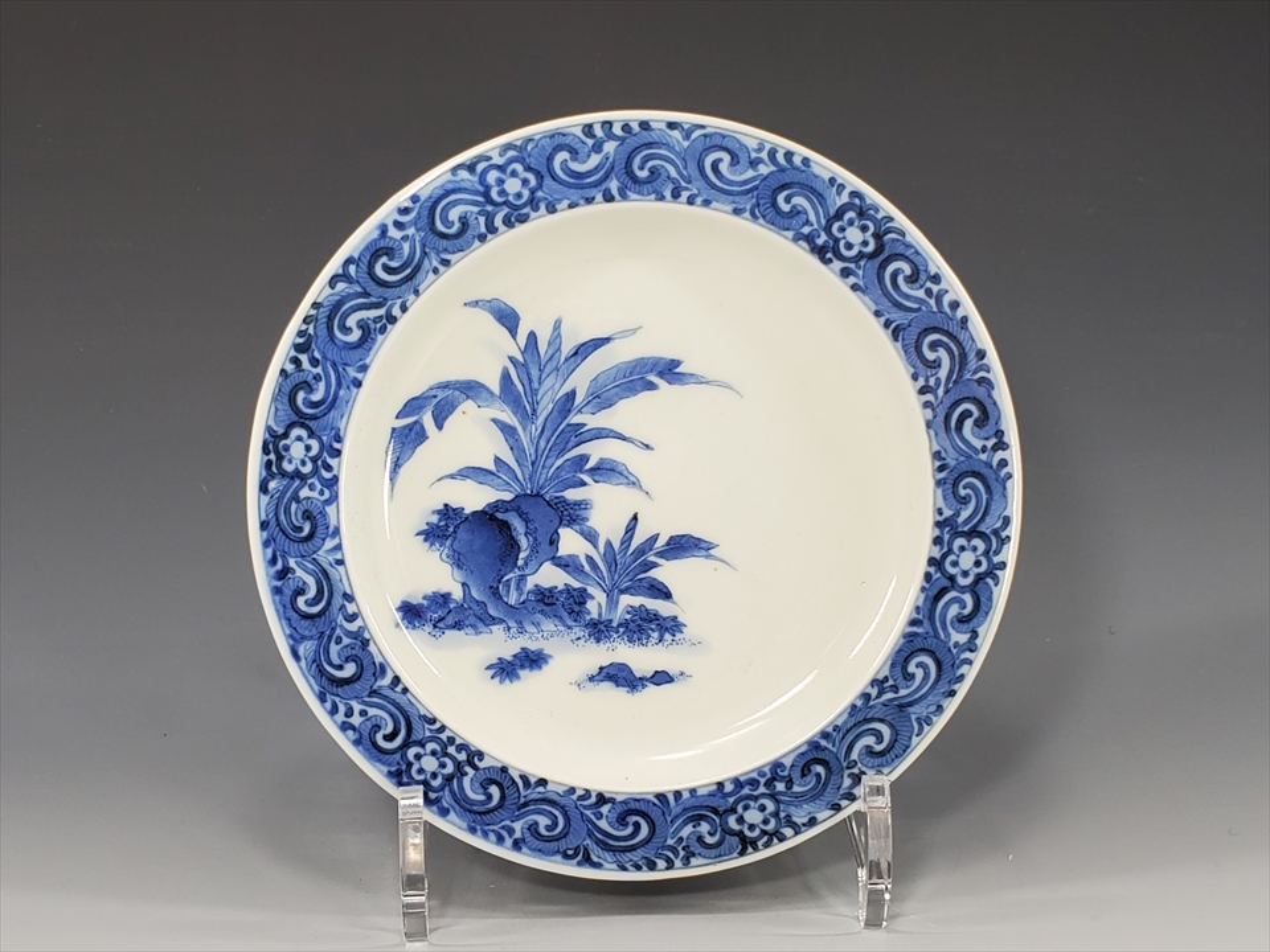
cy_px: 476
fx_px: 954
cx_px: 635
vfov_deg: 53.1
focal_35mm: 26
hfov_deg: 67.3
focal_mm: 4.3
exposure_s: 1/120
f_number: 2.4
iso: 50
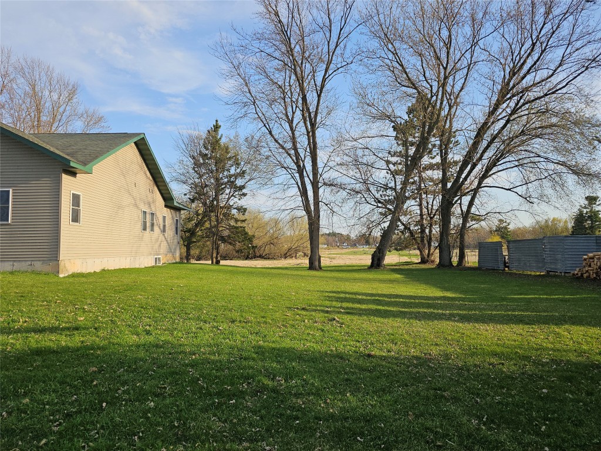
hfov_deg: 73.9
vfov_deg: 58.9
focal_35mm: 23
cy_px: 226
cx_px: 300
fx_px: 399
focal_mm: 6.3
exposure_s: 1/494
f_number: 1.7
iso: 10
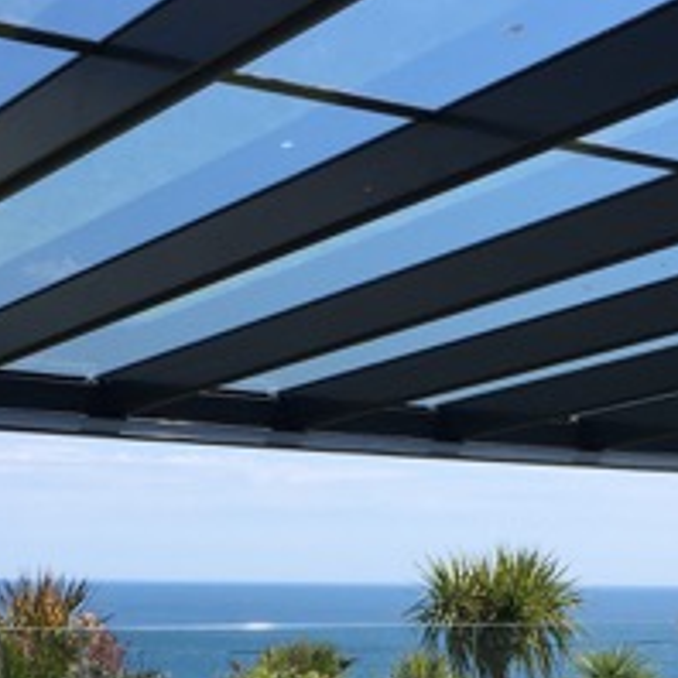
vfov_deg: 20.5
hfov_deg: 20.9
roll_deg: +0.1
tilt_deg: -1.3
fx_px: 1839
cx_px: 363
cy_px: 599
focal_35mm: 83
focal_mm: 4.15
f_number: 2.2
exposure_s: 1/1603
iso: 25
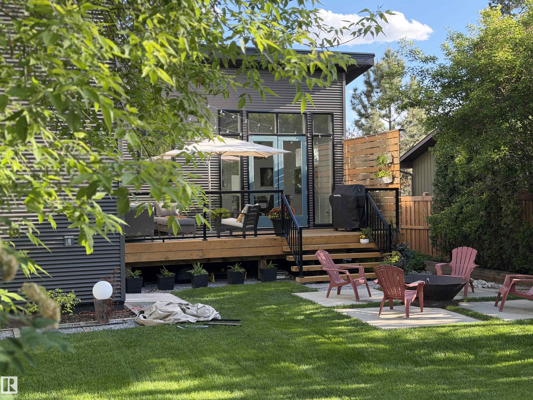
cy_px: 200
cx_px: 266
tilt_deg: -0.2
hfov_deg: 39.7
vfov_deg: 30.3
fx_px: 739
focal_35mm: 48
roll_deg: +1.8
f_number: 1.78
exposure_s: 1/400
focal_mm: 6.76
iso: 80
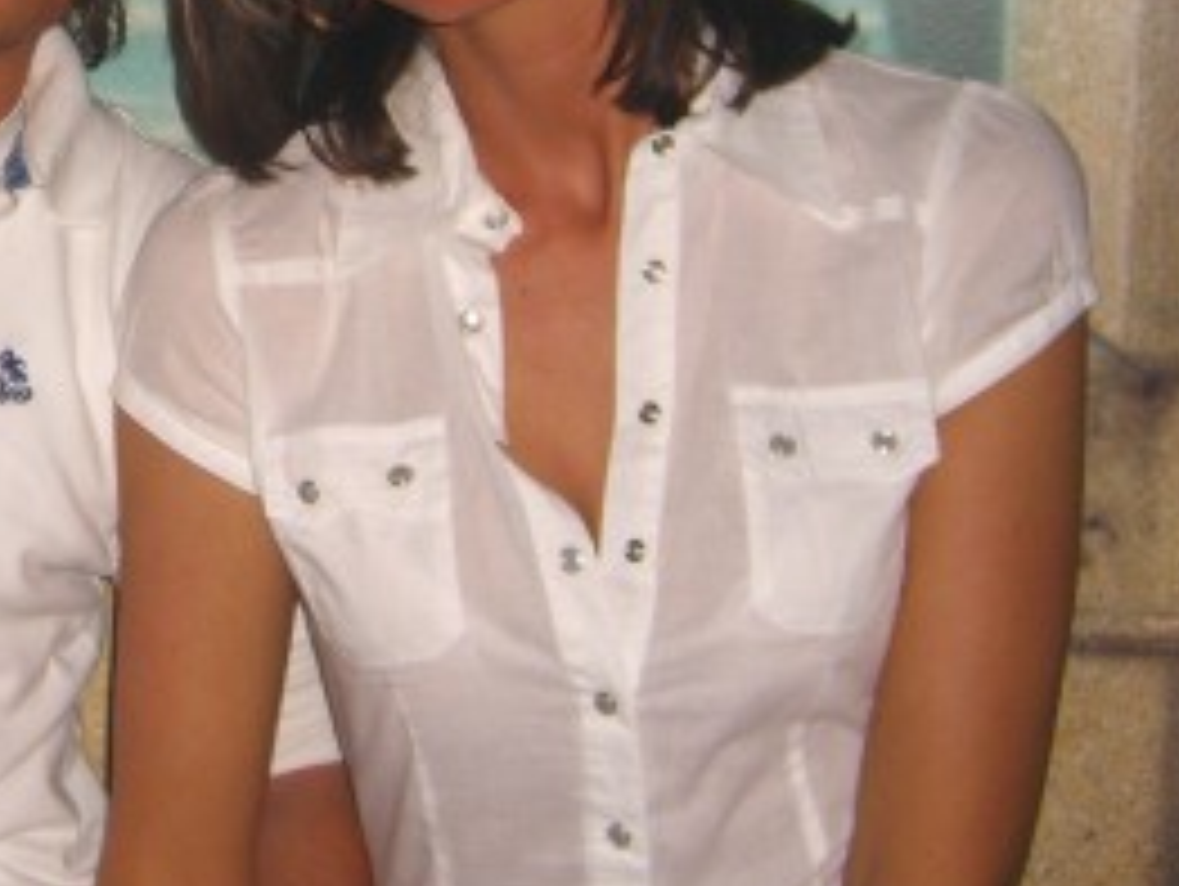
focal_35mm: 87
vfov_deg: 16.8
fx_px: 2966
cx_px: 9
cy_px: 157
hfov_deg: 21.7
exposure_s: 1/60
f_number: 2.8
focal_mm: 7.9
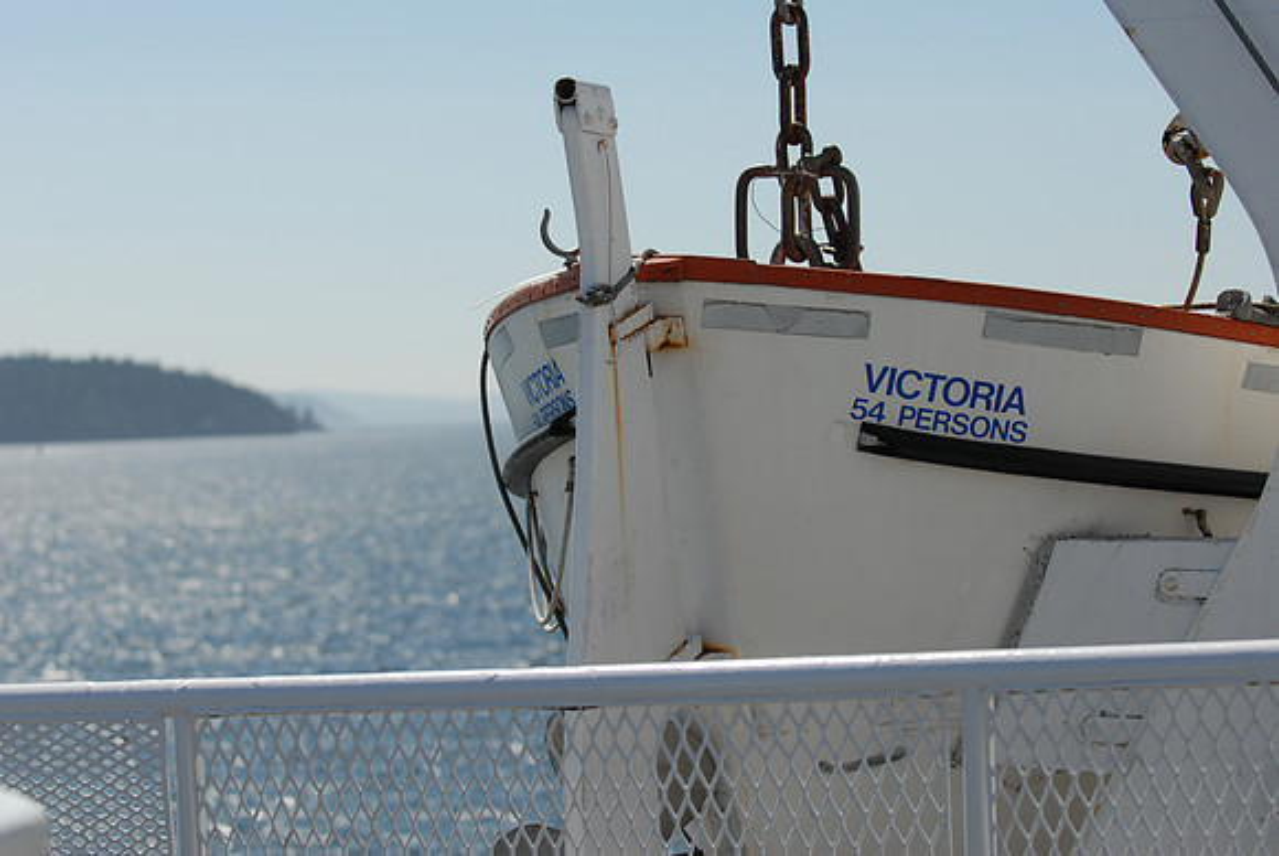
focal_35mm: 105
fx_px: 3734
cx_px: 640
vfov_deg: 13.1
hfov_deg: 19.4
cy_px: 428
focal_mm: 70
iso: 125
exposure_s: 1/2500
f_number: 3.5
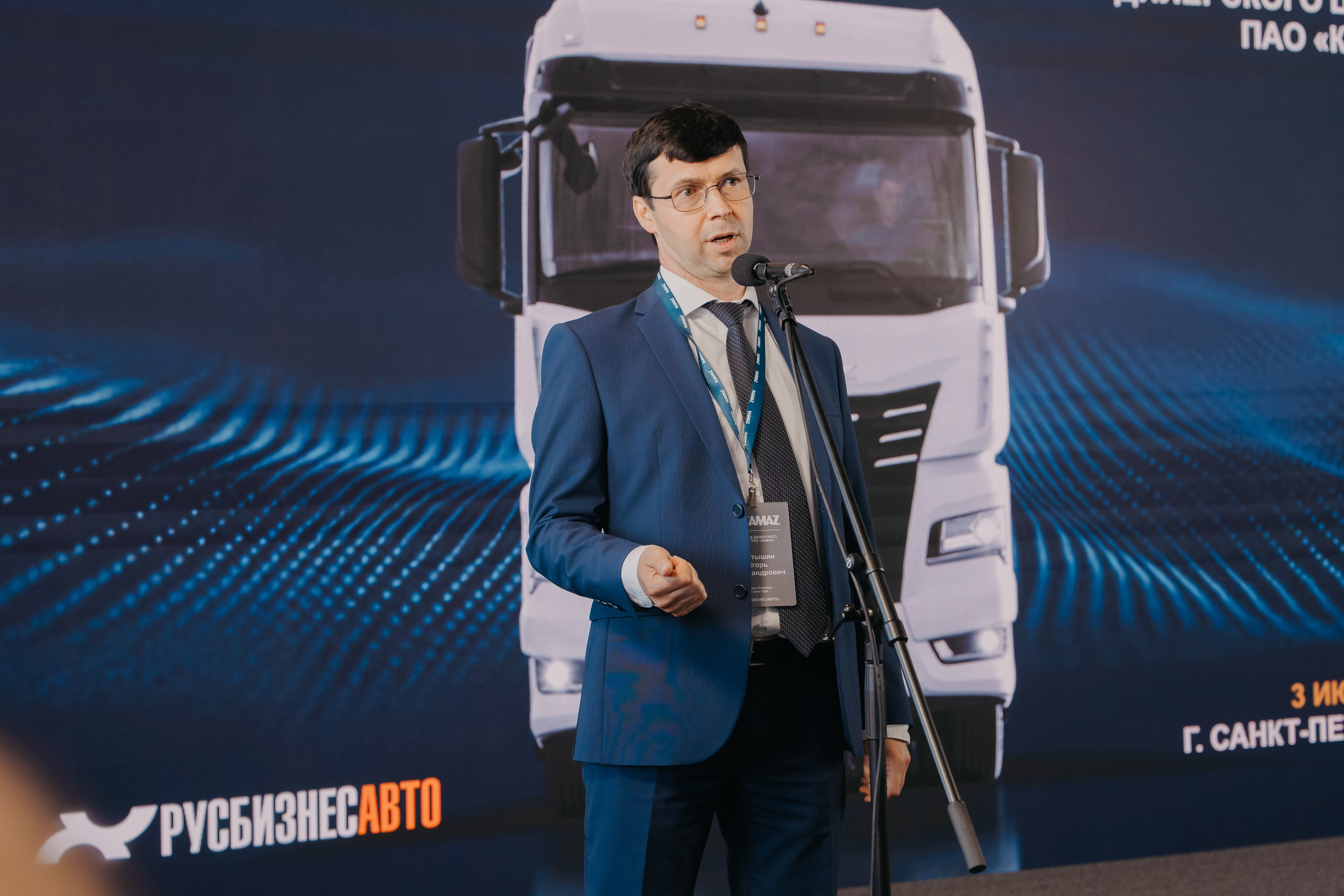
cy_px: 448
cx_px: 672
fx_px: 2165
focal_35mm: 58
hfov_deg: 34.5
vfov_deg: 23.4
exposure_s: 1/125
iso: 500
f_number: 4.5
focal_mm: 58
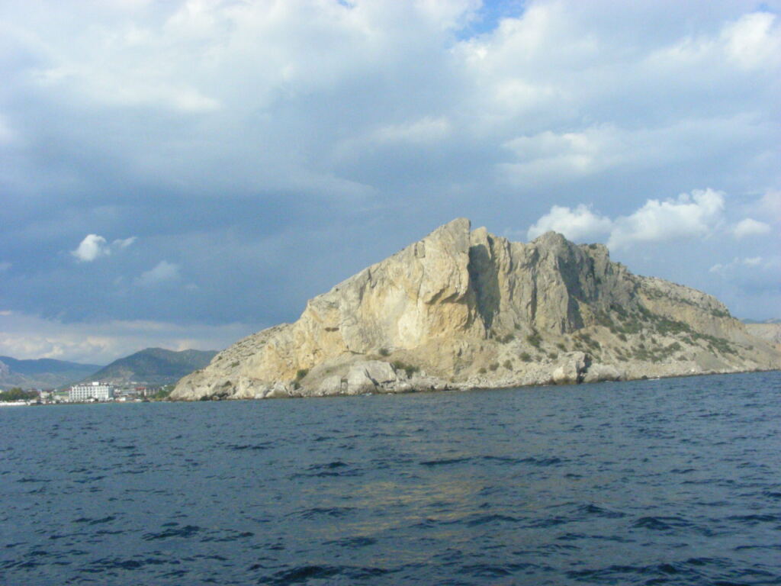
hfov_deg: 49.0
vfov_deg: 37.7
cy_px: 293
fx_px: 857
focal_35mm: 38
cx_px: 390
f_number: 13.6
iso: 400
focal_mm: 6.3
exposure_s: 1/440
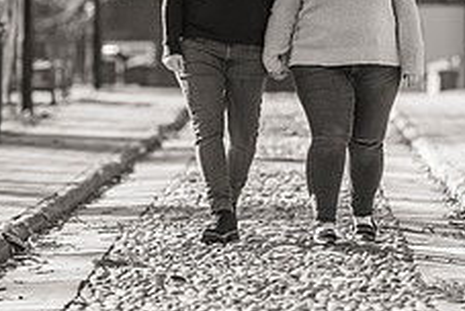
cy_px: 26
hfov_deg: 4.6
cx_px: 285
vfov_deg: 3.1
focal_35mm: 447
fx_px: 5781
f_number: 3.2
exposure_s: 1/4000
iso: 640
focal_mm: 175
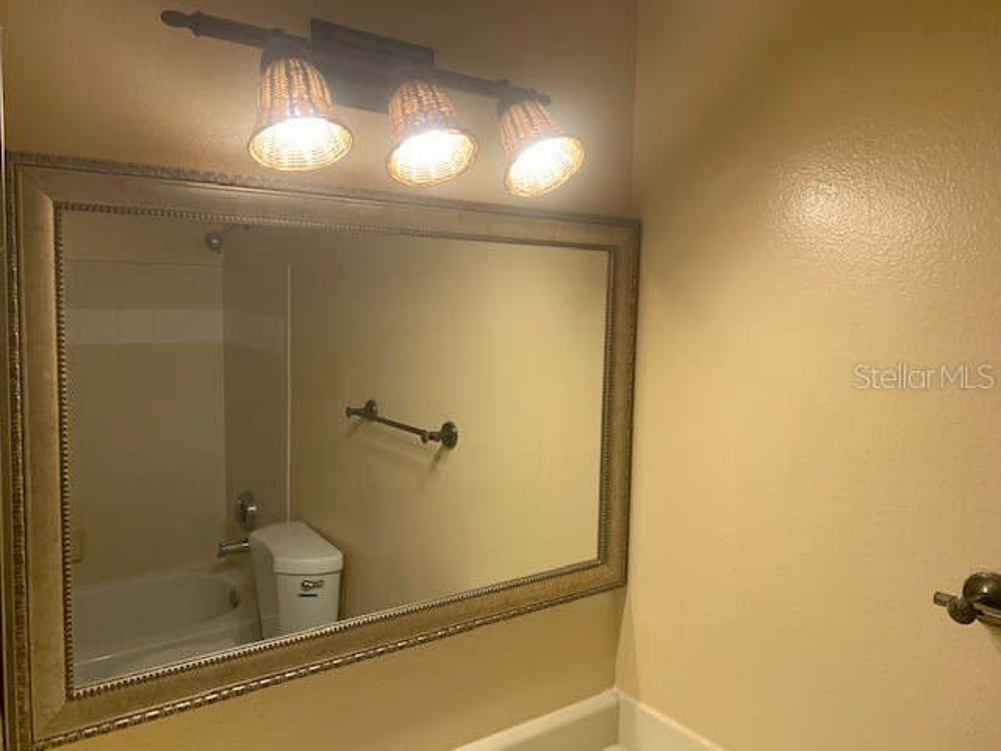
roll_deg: -0.1
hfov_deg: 67.3
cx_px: 500
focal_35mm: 26
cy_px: 376
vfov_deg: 53.1
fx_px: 752
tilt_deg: -2.9
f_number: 1.8
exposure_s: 1/121
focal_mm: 4.25
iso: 100
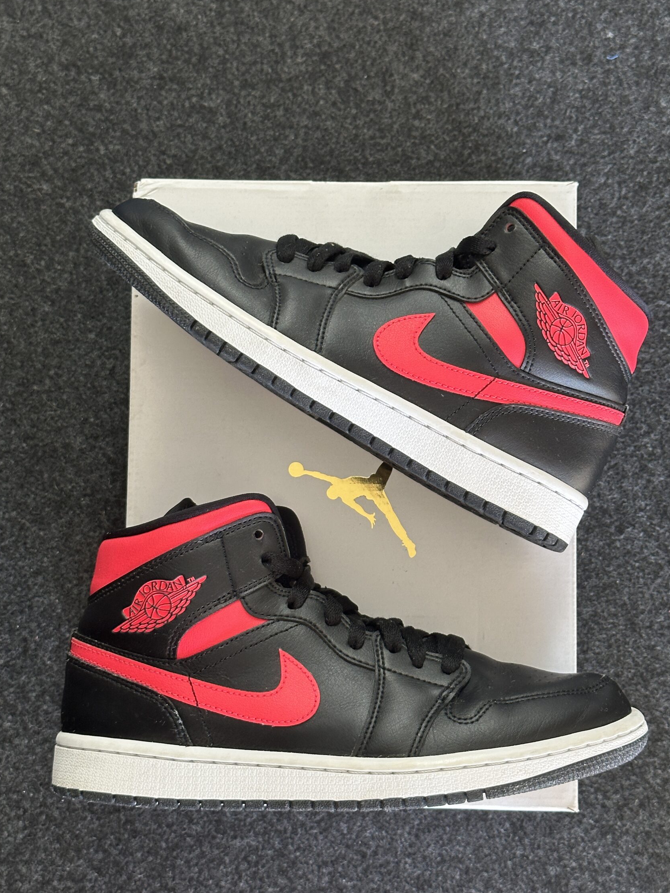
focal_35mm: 55
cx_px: 360
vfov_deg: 34.9
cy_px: 481
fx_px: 1419
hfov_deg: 26.6
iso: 160
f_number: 1.78
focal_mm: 6.86
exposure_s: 1/50
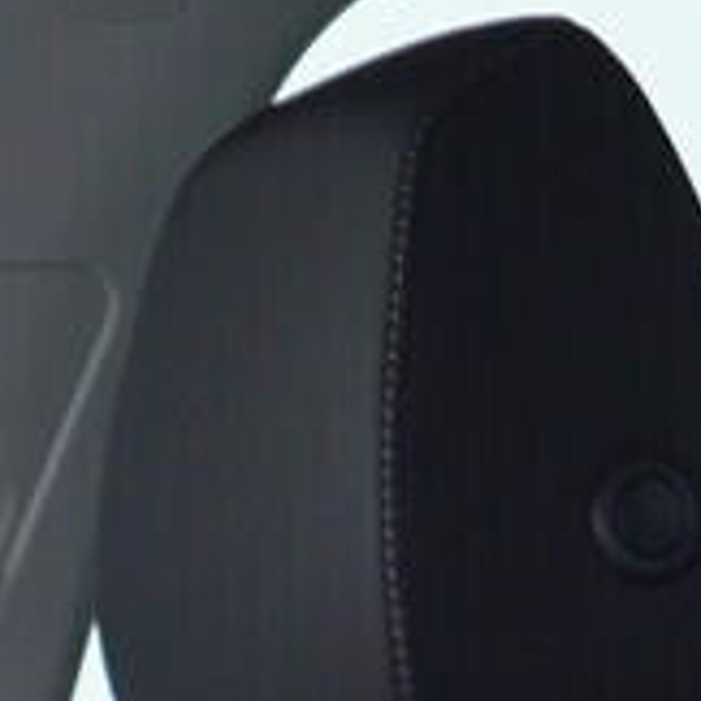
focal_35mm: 272
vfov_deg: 6.2
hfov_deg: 6.1
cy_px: 1640
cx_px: -1039
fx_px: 6232
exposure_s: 1/40
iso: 160
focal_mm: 24
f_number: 2.8
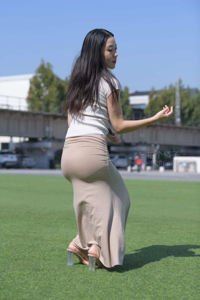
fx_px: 650
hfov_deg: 17.5
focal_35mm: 78
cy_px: 150
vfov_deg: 26.0
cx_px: 100
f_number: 4
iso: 110
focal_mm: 78
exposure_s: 1/1250
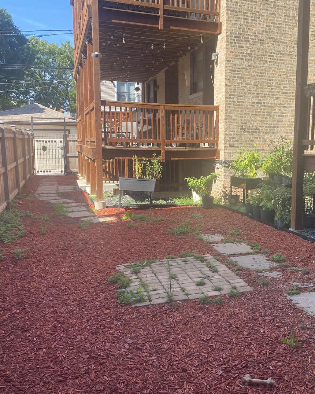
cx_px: 222
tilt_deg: -8.2
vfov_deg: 52.8
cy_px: 198
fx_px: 396
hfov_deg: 42.5
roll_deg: -0.3
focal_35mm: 34
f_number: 1.8
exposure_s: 1/432
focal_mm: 4.25
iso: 32
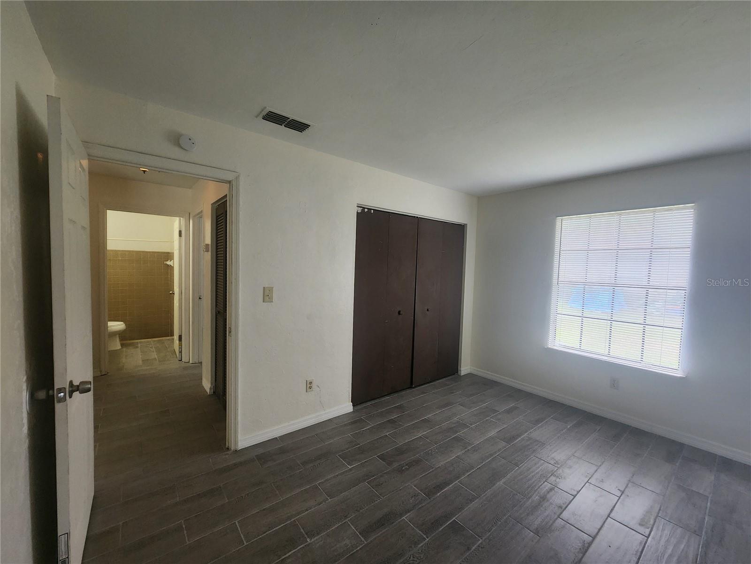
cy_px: 282
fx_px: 282
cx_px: 376
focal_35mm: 13
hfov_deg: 106.2
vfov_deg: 89.9
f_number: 2.2
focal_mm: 2.2
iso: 200
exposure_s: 1/60
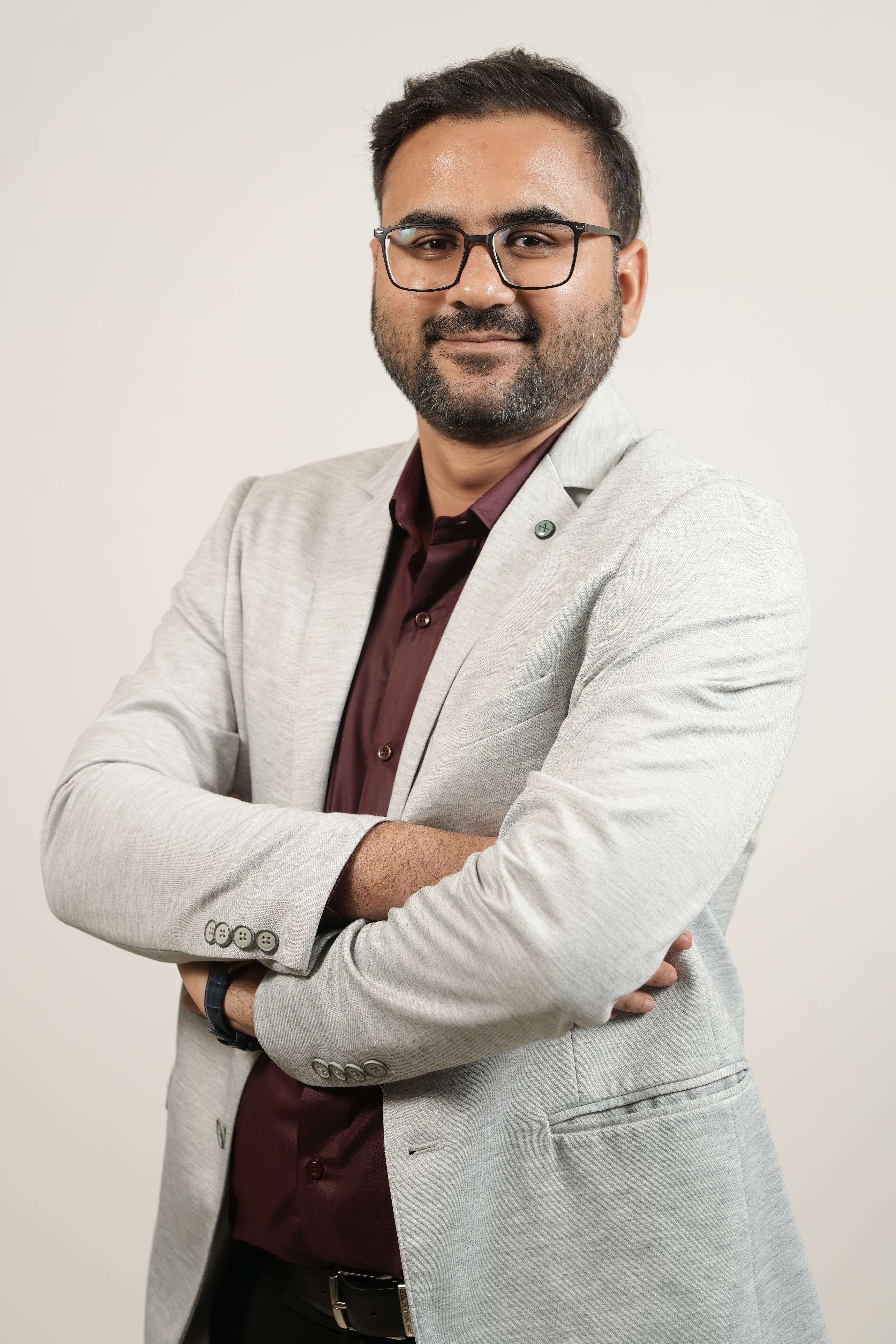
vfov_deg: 27.0
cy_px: 646
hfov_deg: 18.2
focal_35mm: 75
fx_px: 2800
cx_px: 452
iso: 200
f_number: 4.5
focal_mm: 70
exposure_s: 1/200
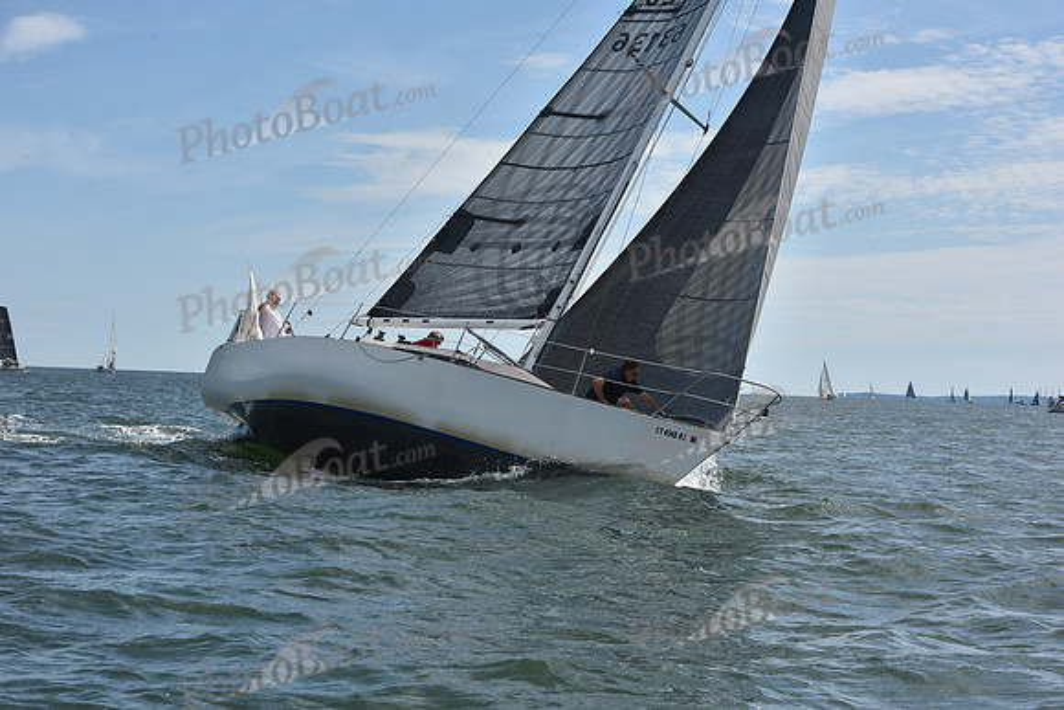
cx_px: 532
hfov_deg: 28.8
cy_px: 355
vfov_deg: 19.5
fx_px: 2069
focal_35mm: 70
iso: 320
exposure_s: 1/1000
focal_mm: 70
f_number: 11
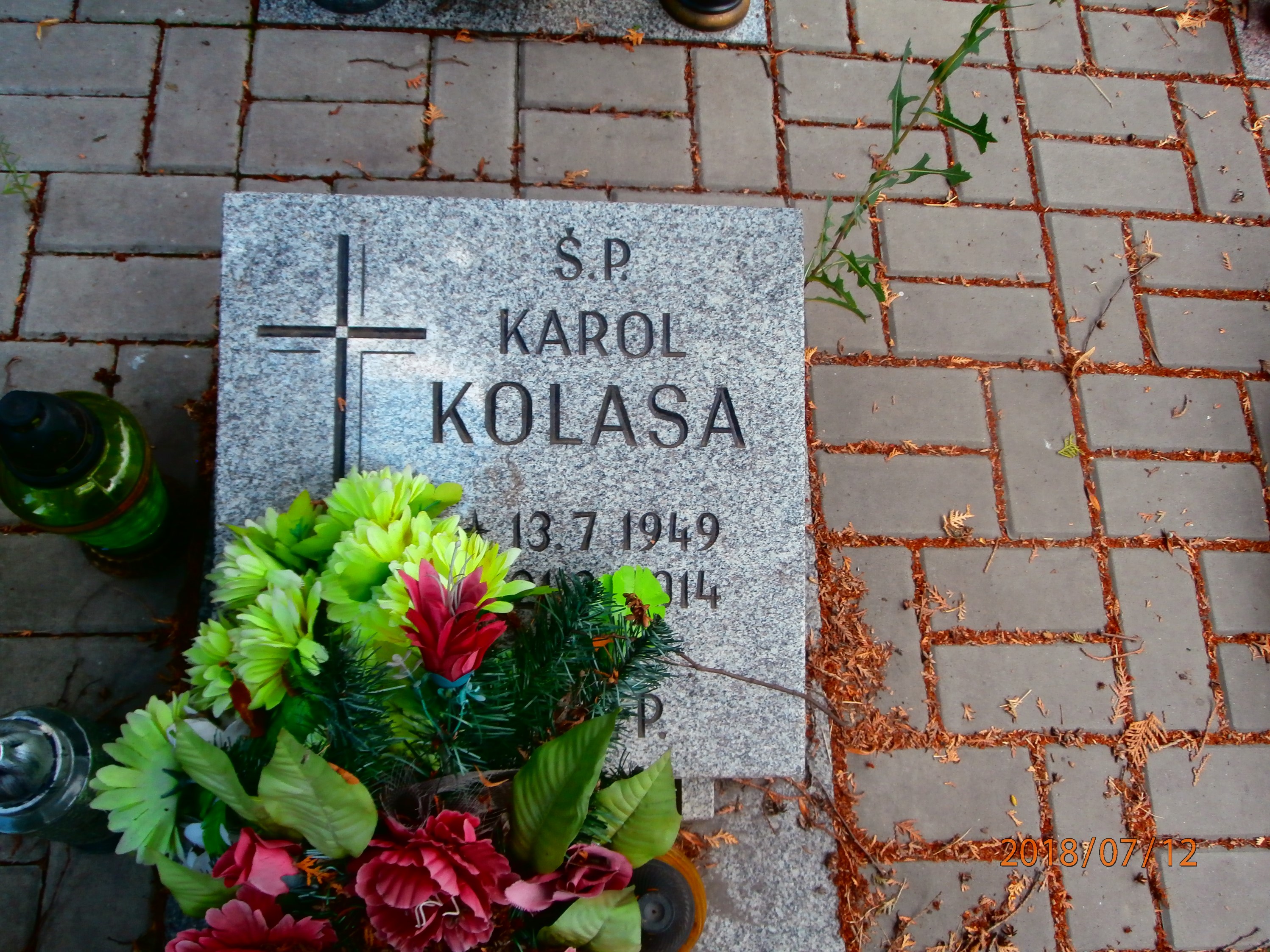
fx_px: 1101
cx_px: 635
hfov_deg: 60.0
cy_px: 476
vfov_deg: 46.8
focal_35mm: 30
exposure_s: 1/200
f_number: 3.5
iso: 100
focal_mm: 5.36
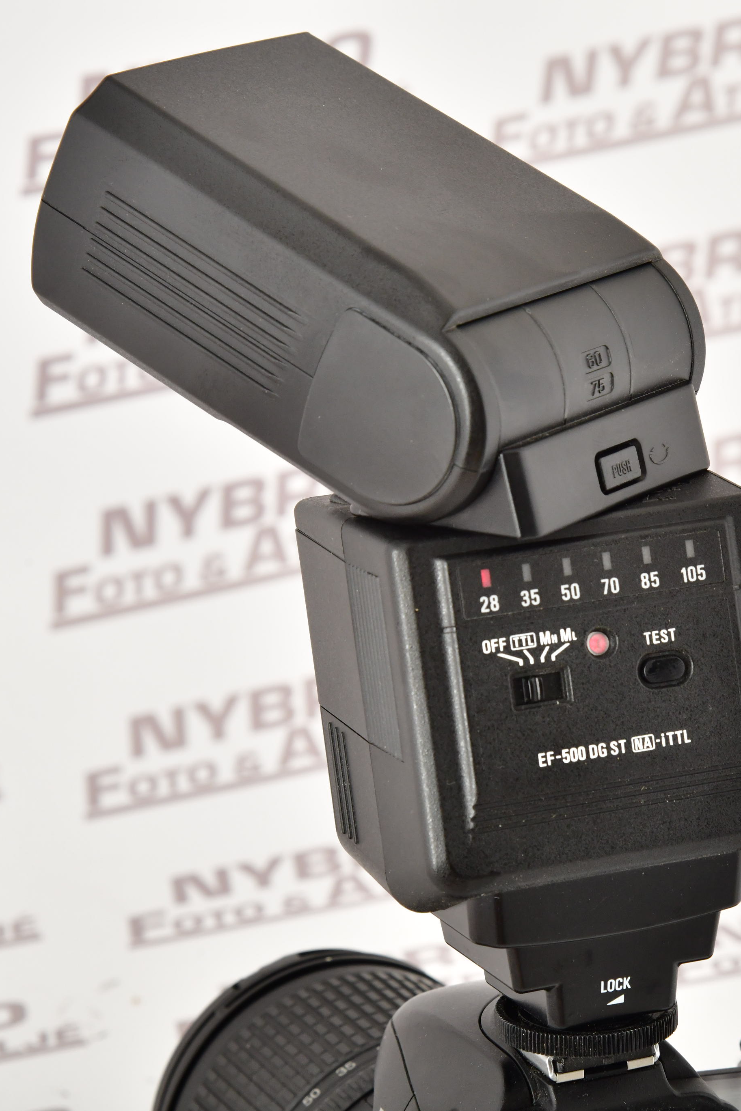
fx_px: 5587
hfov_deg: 7.6
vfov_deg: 11.4
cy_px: 558
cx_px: 613
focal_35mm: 181
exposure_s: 1/200
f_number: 11
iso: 1000
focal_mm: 120
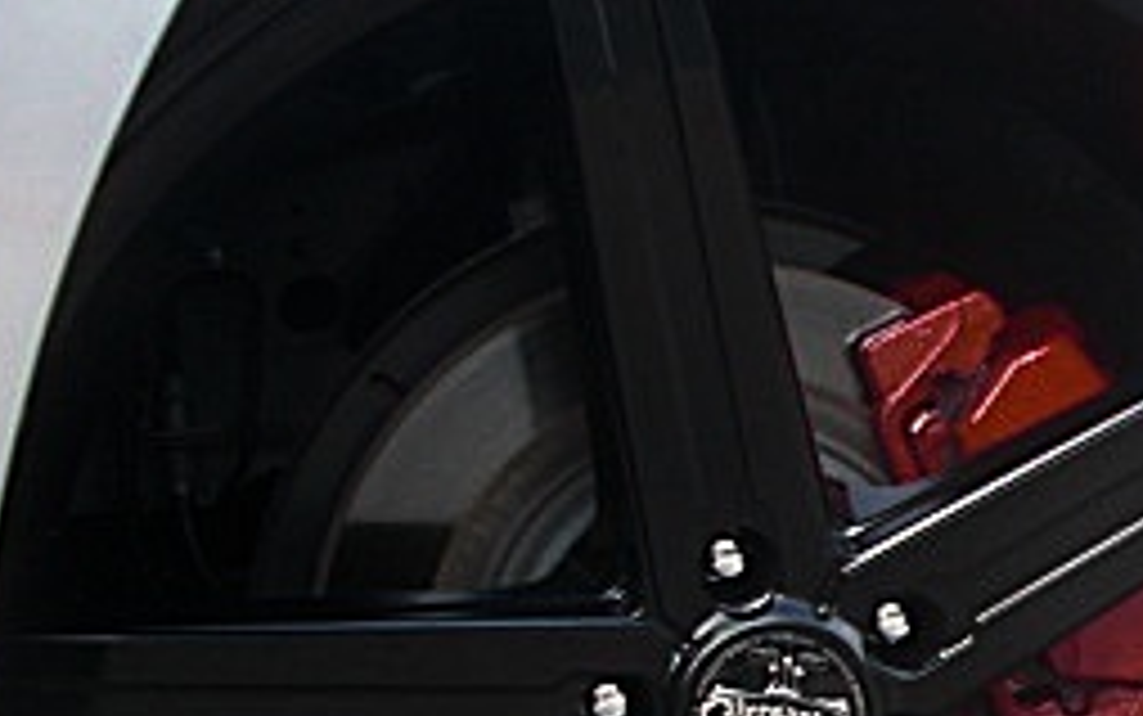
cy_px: 644
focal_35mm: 96
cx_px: 1300
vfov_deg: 13.5
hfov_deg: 20.5
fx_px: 2992
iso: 100
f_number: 2.8
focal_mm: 6.3
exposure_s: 1/80
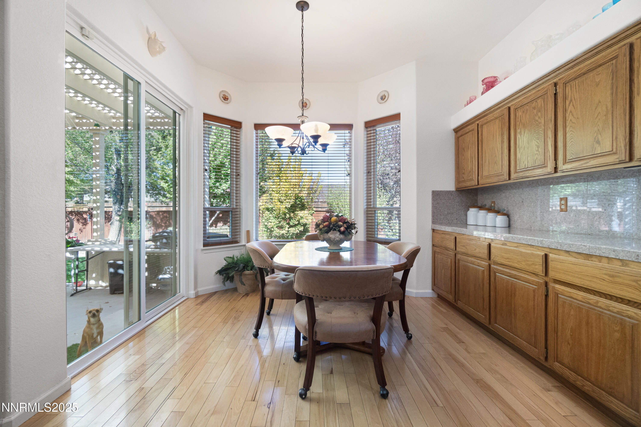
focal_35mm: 15
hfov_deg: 100.4
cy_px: 214
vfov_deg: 77.3
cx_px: 320
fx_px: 267
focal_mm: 10
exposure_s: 1/60
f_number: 6.3
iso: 2000
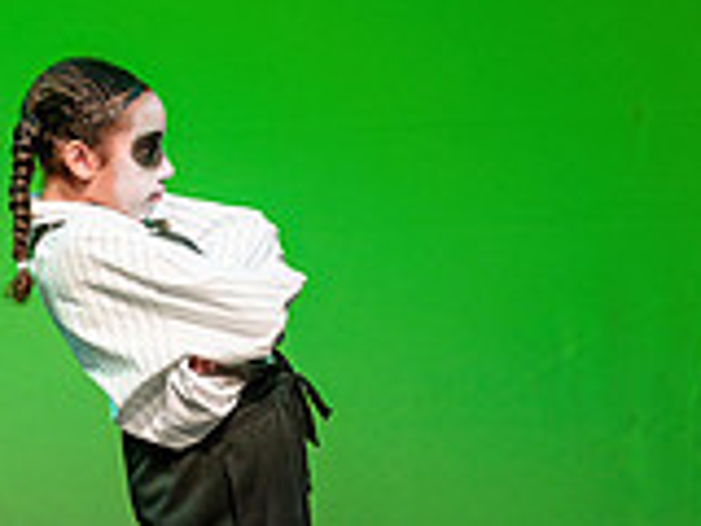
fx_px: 12373
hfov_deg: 3.2
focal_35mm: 611
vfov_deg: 2.4
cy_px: 414
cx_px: -74
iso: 1250
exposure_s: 1/200
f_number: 3.2
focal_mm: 175
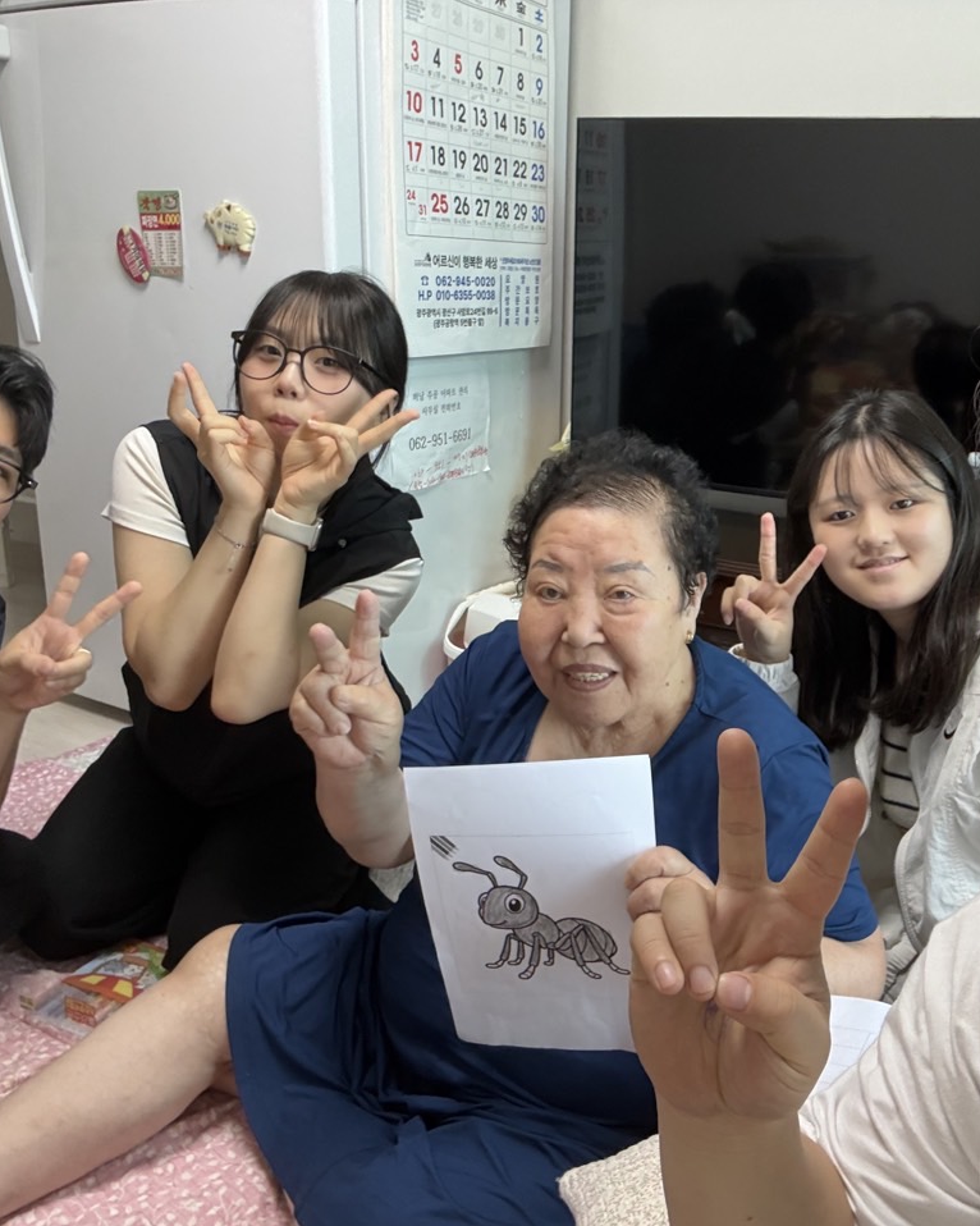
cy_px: 613
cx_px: 604
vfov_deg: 58.8
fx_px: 1088
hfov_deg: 48.1
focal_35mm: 30
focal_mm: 2.69
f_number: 1.9
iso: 125
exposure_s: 1/60
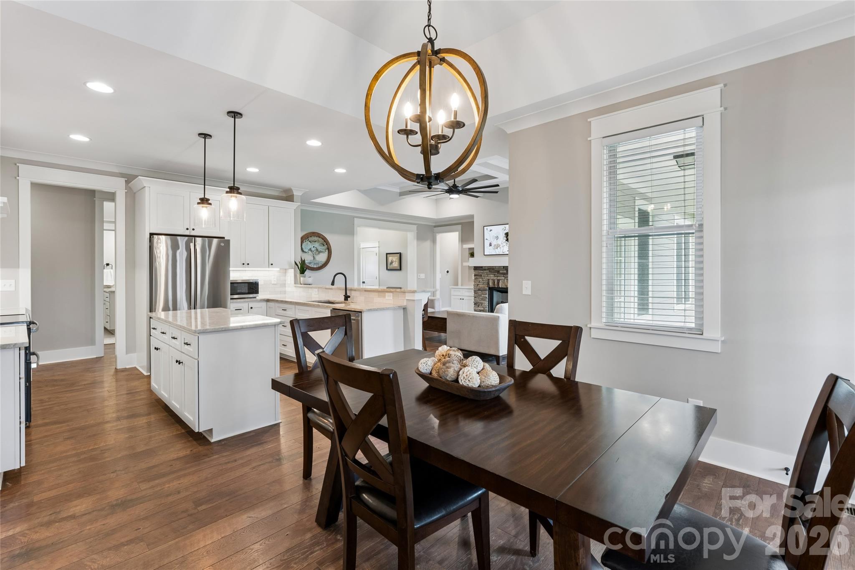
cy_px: 285
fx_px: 382
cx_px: 428
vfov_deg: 73.4
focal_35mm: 16
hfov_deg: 96.4
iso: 400
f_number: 13
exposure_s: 1/2.5
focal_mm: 16.1
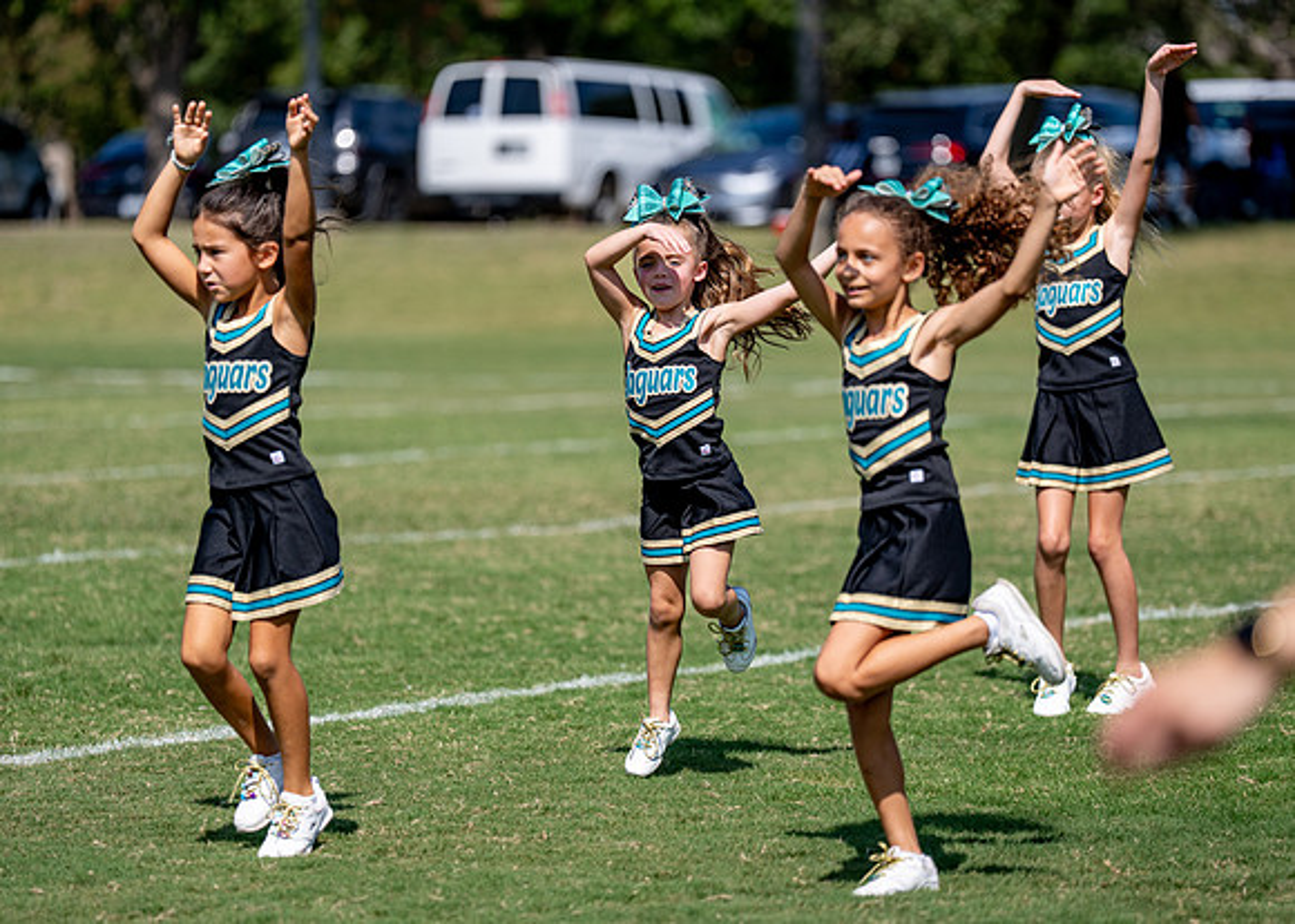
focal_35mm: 180
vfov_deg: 8.0
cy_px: 468
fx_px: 6634
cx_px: 683
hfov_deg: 11.1
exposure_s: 1/2500
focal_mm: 157
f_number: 2.8
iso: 100
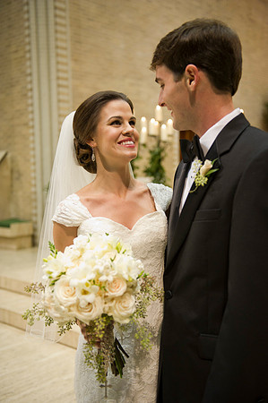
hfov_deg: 30.4
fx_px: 492
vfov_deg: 44.5
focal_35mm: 44
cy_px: 202
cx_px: 134
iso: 1600
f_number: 2.8
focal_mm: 44
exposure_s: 1/60
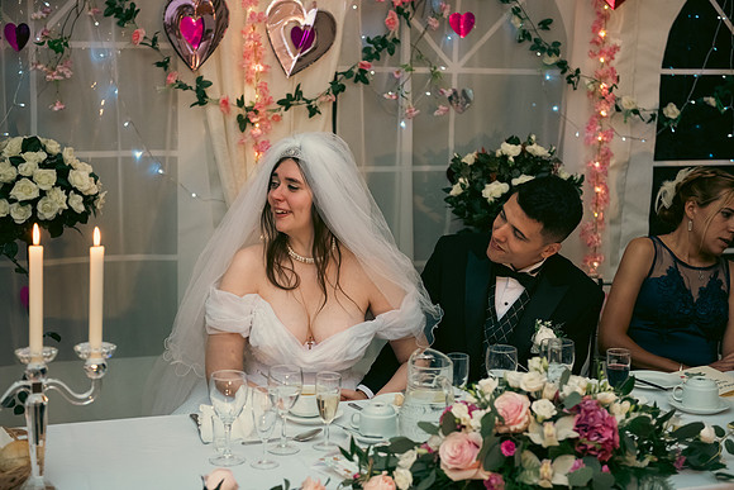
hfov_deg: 32.4
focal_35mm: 62
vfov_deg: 21.9
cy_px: 245
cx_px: 367
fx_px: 1264
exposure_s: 1/160
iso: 800
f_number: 3.5
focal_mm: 62
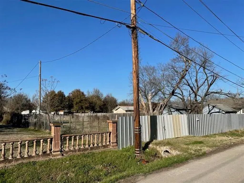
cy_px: 92
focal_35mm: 26
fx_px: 183
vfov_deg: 53.0
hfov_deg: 67.4
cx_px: 122
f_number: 1.6
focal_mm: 4.2
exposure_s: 1/4000
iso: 32
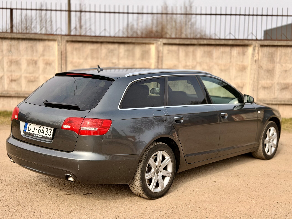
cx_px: 146
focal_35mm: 48
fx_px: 405
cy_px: 110
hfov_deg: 39.7
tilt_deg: -7.1
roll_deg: -1.4
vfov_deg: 30.3
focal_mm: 6.76
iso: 64
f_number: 1.78
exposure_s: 1/2494
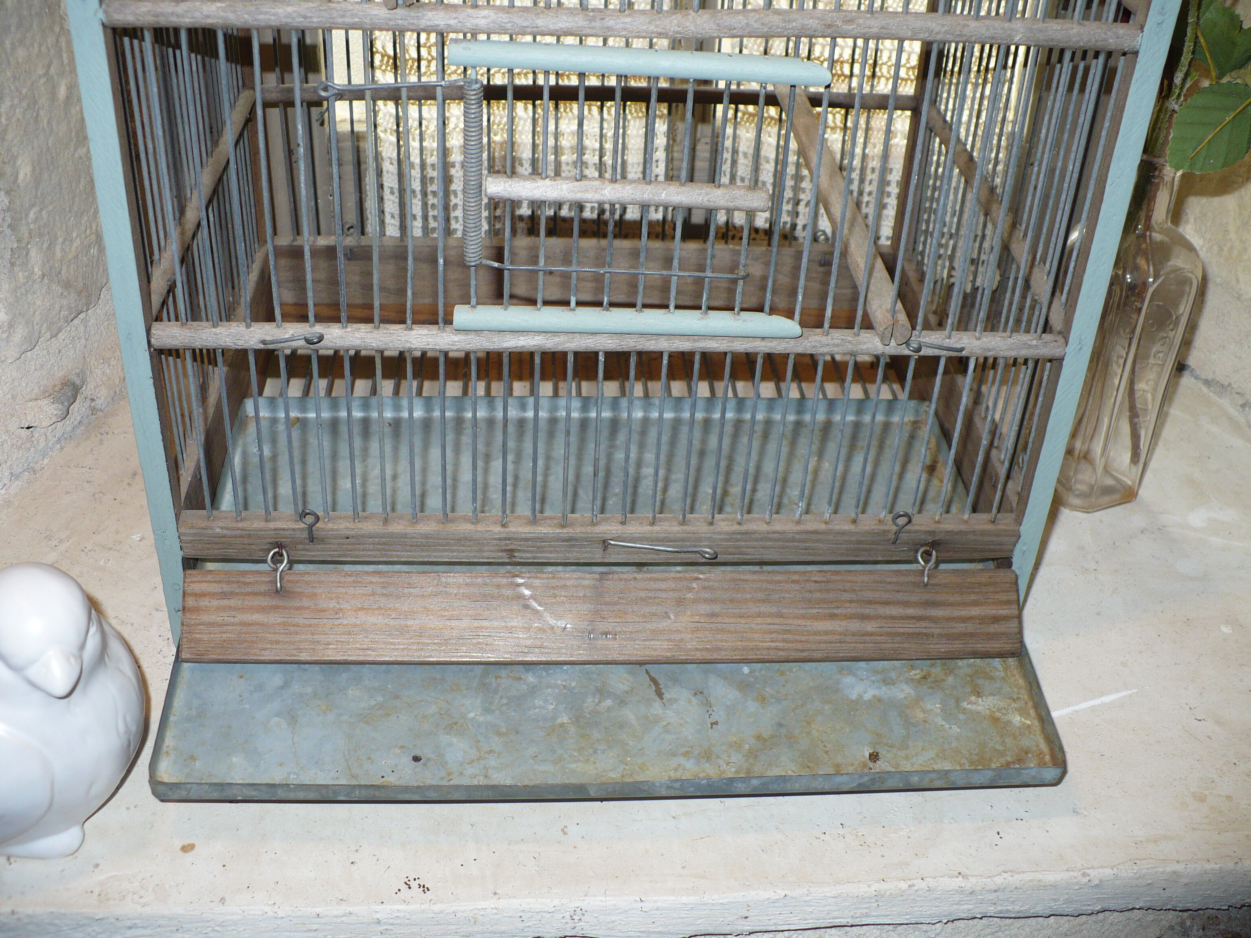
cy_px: 469
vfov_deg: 38.7
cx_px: 626
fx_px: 1337
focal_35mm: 37
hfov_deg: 50.1
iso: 100
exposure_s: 1/30
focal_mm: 6.1
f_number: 2.8
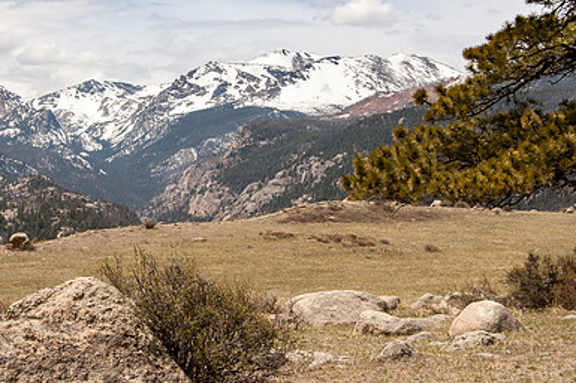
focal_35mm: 98
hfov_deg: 20.7
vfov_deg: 13.9
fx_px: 1567
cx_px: 157
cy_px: 187
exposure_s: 1/160
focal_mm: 65
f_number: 22
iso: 800
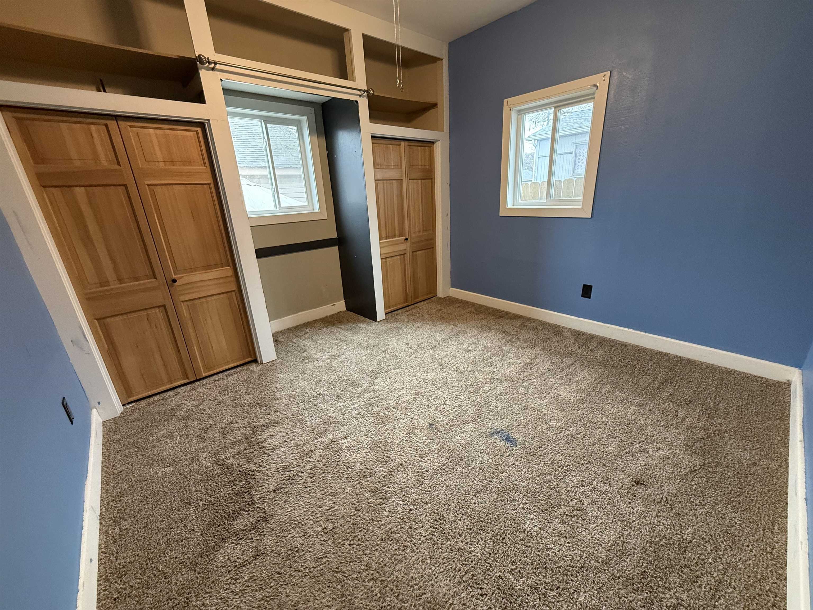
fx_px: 329
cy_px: 305
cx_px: 406
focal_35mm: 14
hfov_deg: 102.1
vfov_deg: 85.7
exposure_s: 1/60
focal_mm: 2.22
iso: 500
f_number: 2.2
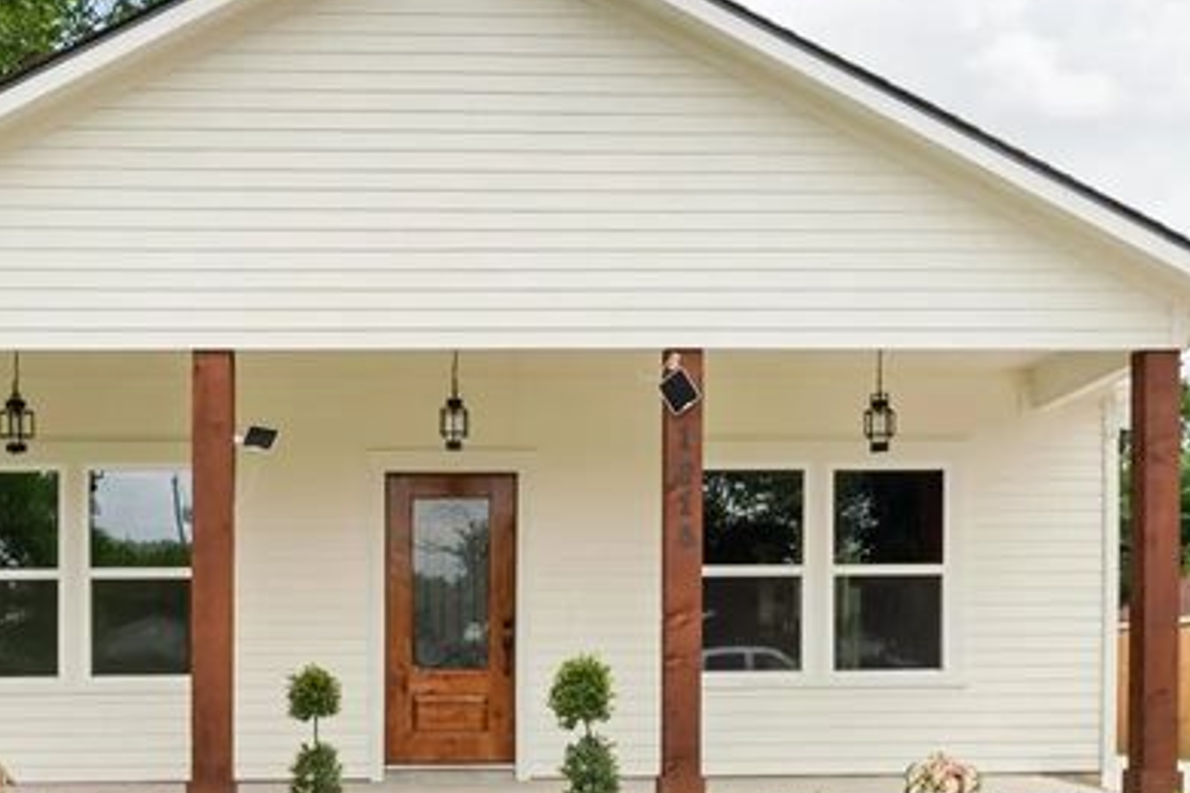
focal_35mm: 42
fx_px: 1388
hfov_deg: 46.2
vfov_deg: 30.6
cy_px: 703
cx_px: 488
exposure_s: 1/160
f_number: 10
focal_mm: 16
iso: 100
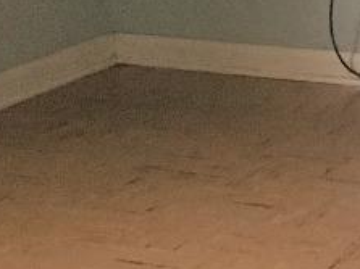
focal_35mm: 187
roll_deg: -0.4
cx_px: 623
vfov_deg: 7.9
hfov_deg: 10.1
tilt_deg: -14.7
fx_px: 1944
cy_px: 140
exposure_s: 1/15
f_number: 2.2
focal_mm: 4.15
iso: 320
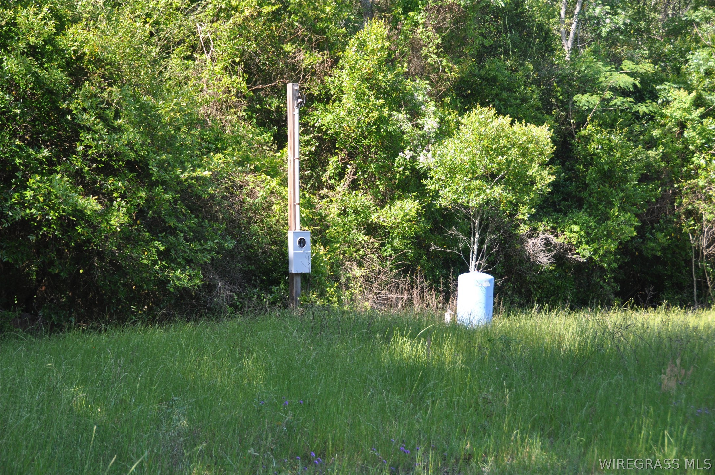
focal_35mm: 84
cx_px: 358
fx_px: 1666
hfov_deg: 24.2
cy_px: 238
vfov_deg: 16.2
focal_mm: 56
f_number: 4.8
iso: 400
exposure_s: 1/320
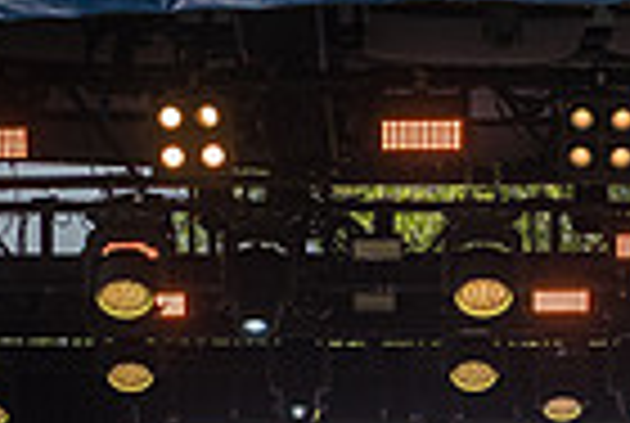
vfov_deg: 4.0
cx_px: 738
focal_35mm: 339
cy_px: 812
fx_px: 5945
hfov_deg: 6.0
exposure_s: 1/1250
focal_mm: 80
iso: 200
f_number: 5
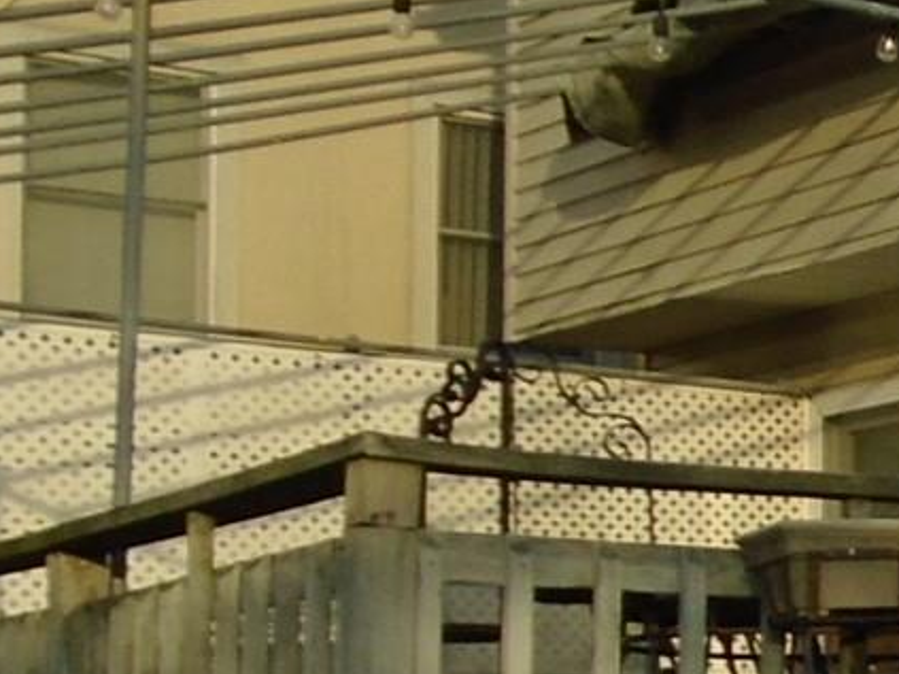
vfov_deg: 11.6
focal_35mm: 126
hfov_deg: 12.7
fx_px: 3271
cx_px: 2053
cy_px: 742
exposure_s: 1/640
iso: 100
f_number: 3.2
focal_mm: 4.6
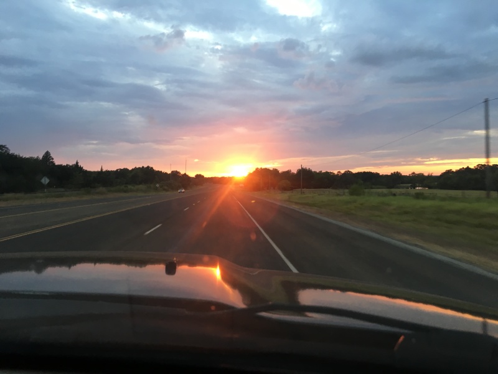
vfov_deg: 48.2
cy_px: 187
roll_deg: +1.0
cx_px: 249
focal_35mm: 29
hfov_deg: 61.7
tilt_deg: -1.2
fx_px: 417
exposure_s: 1/30
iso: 64
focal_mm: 4.15
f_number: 2.2
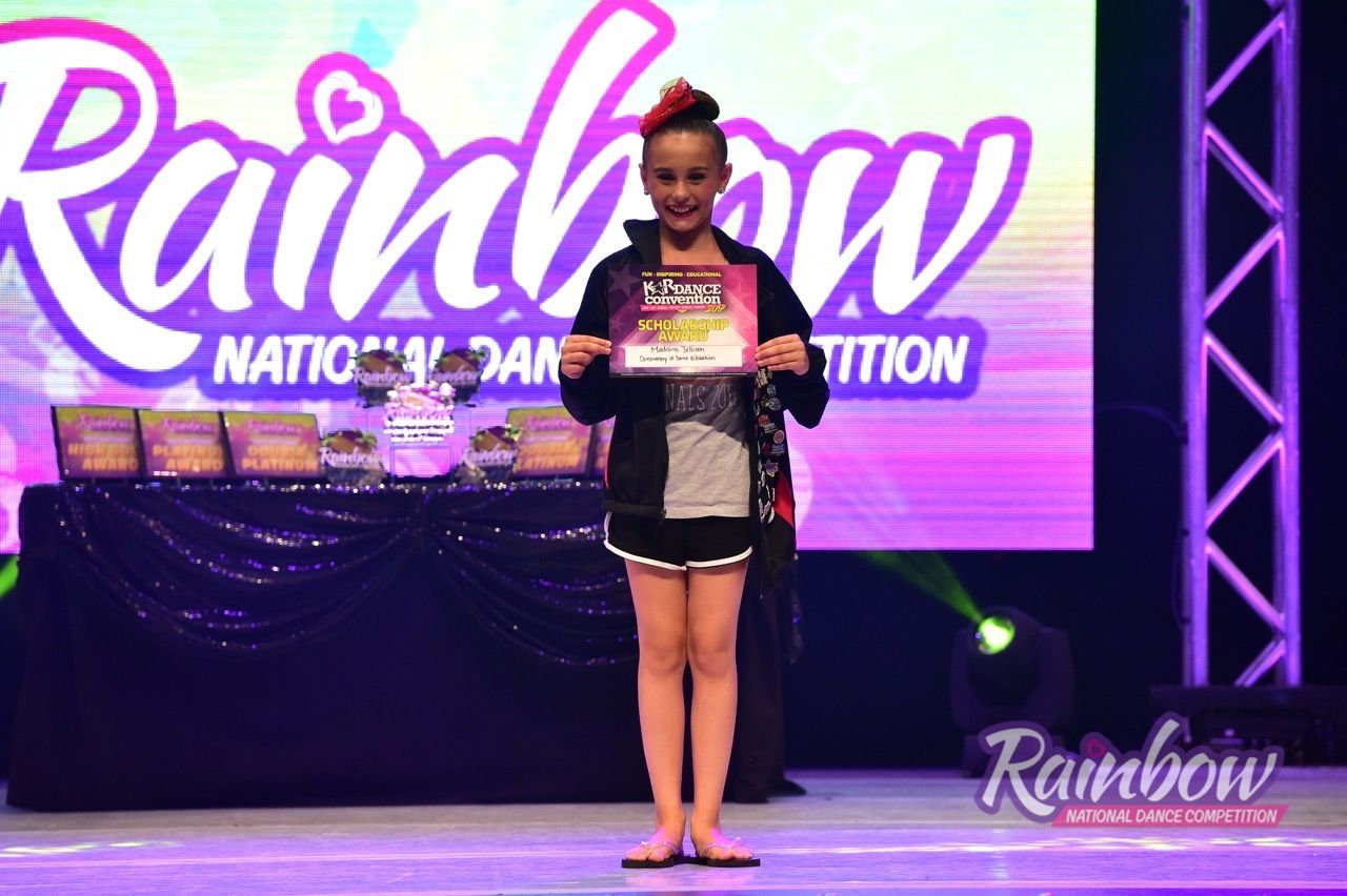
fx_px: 6918
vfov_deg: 7.4
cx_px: 674
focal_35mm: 185
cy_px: 448
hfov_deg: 11.1
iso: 4000
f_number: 4.5
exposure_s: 1/640
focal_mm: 185
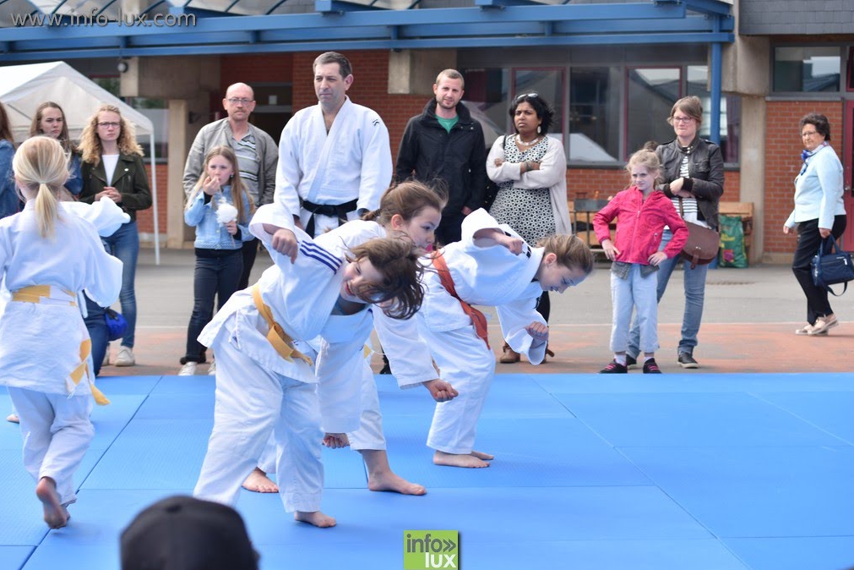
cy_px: 288
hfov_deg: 26.7
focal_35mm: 76
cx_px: 431
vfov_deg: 17.9
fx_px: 1803
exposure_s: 1/500
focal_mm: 50
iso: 100
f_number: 4
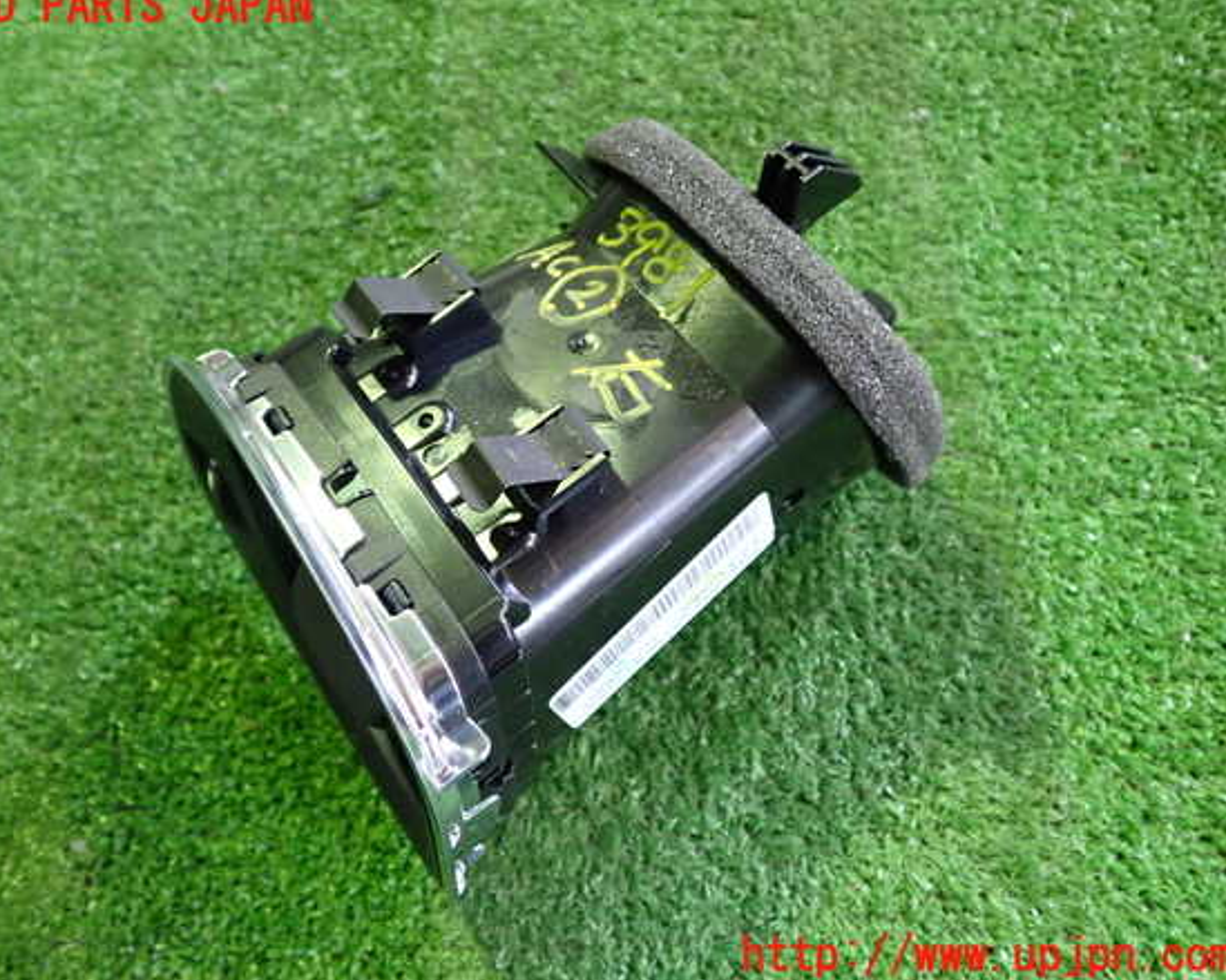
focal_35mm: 32
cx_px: 576
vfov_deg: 45.8
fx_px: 1161
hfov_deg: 55.6
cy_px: 482
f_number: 2.3
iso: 500
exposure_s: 1/30
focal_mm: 5.4
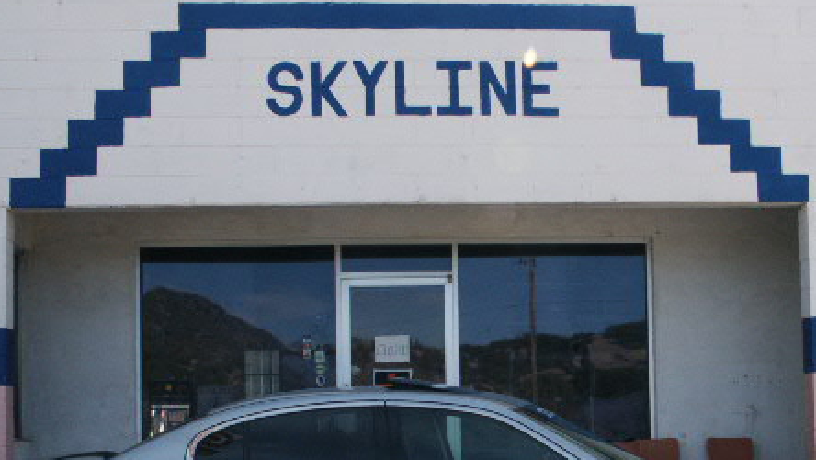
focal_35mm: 55
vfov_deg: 21.7
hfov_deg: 37.7
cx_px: 478
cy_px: 344
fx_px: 1190
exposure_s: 1/180
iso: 64
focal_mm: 7.2
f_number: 6.7
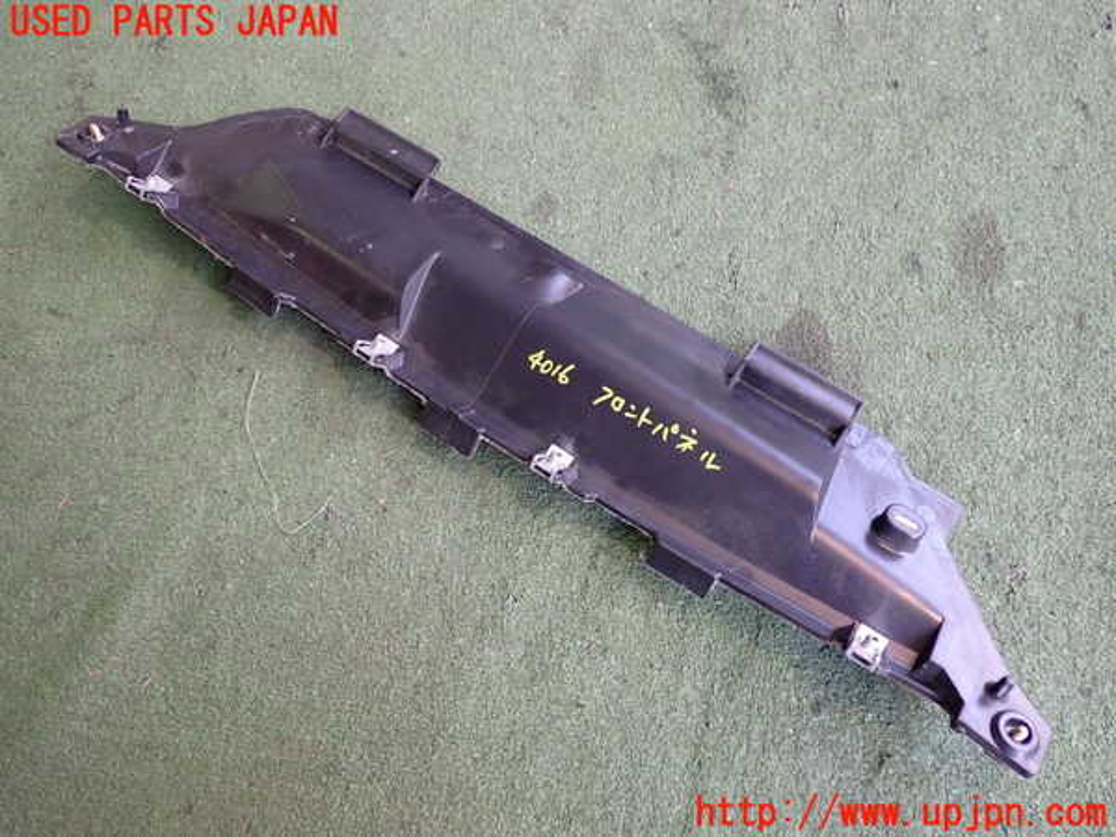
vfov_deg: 46.8
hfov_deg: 60.0
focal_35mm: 30
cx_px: 558
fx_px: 967
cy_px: 418
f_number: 2.3
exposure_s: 1/40
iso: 200
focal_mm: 5.4
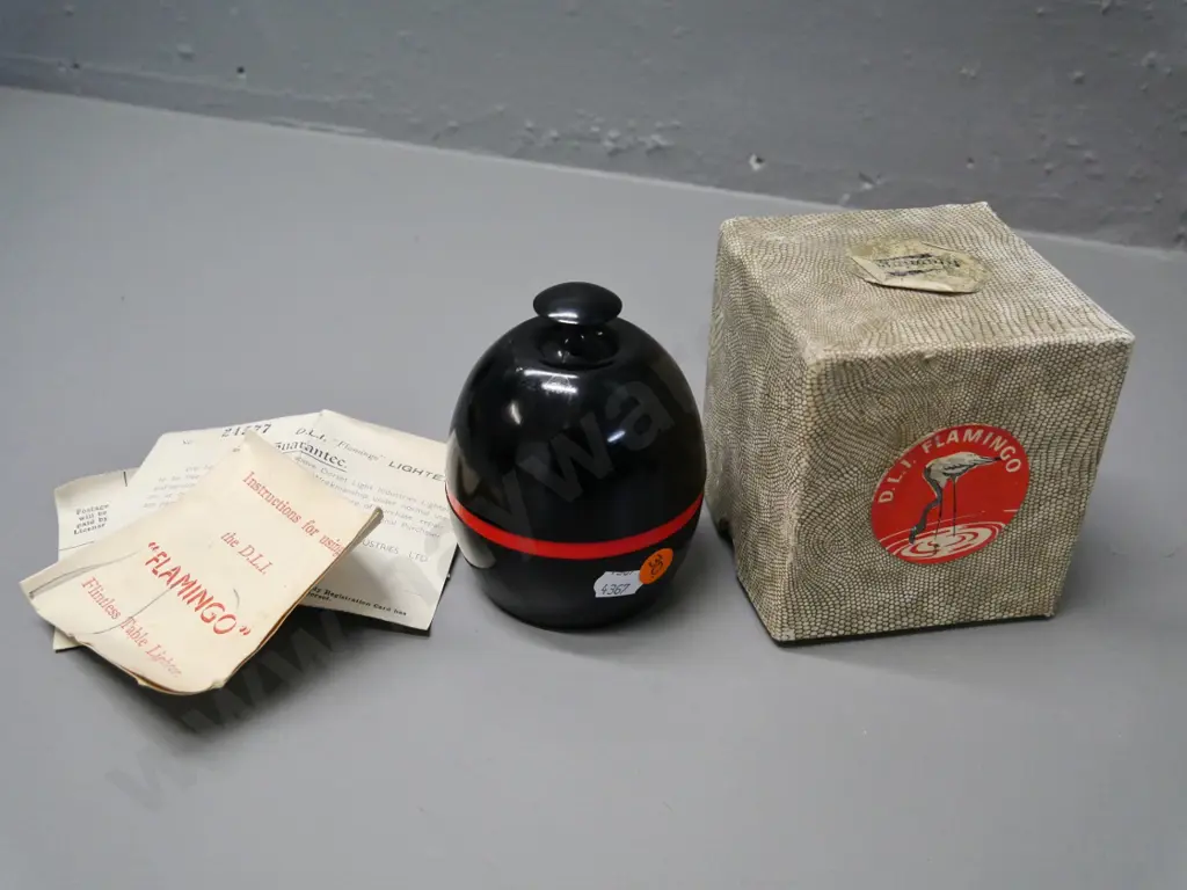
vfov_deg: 39.7
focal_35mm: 36
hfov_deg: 51.4
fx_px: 1234
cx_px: 594
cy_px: 445
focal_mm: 18
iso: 3200
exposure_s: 1/320
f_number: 3.9
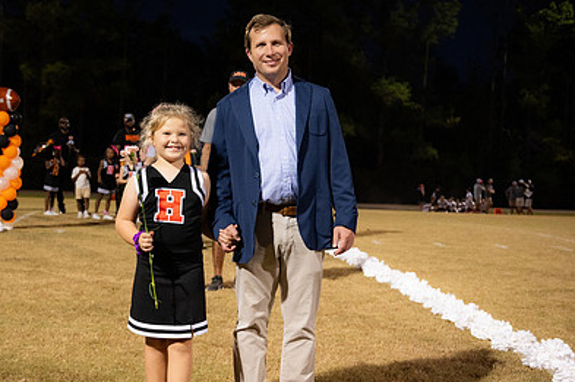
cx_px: 247
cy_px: 224
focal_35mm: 62
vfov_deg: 21.8
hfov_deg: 32.4
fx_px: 989
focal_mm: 42
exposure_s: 1/250
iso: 3200
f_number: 4
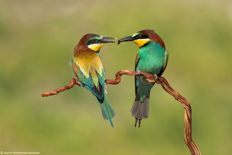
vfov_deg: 1.8
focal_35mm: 768
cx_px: 116
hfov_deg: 2.7
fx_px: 4949
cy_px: 78
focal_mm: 512
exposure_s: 1/3200
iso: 1000
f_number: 8
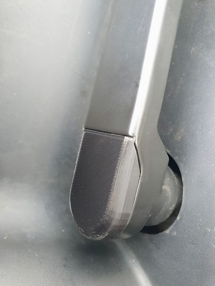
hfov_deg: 53.1
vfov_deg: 67.3
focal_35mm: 26
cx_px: 108
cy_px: 143
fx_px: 215
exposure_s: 1/100
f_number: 2.4
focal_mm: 4.32
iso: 500
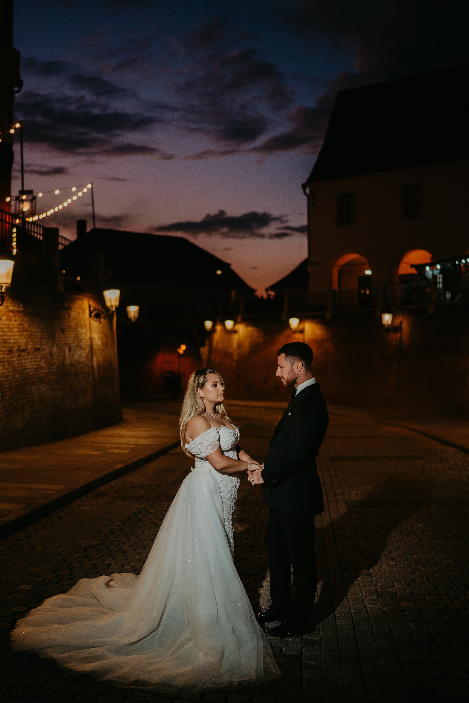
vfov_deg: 54.4
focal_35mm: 35
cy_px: 352
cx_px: 234
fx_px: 684
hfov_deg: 37.9
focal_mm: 35
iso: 1000
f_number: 1.4
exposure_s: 1/800
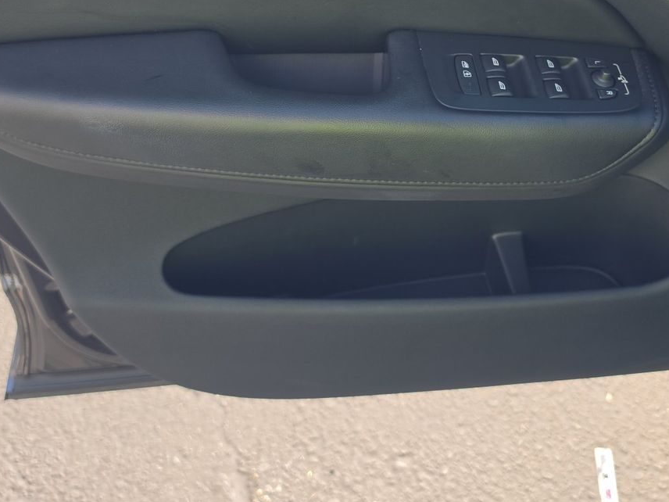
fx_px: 831
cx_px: 379
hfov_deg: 43.8
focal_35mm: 43
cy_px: 73
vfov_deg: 32.3
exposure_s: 1/159
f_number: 1.4
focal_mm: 6.5
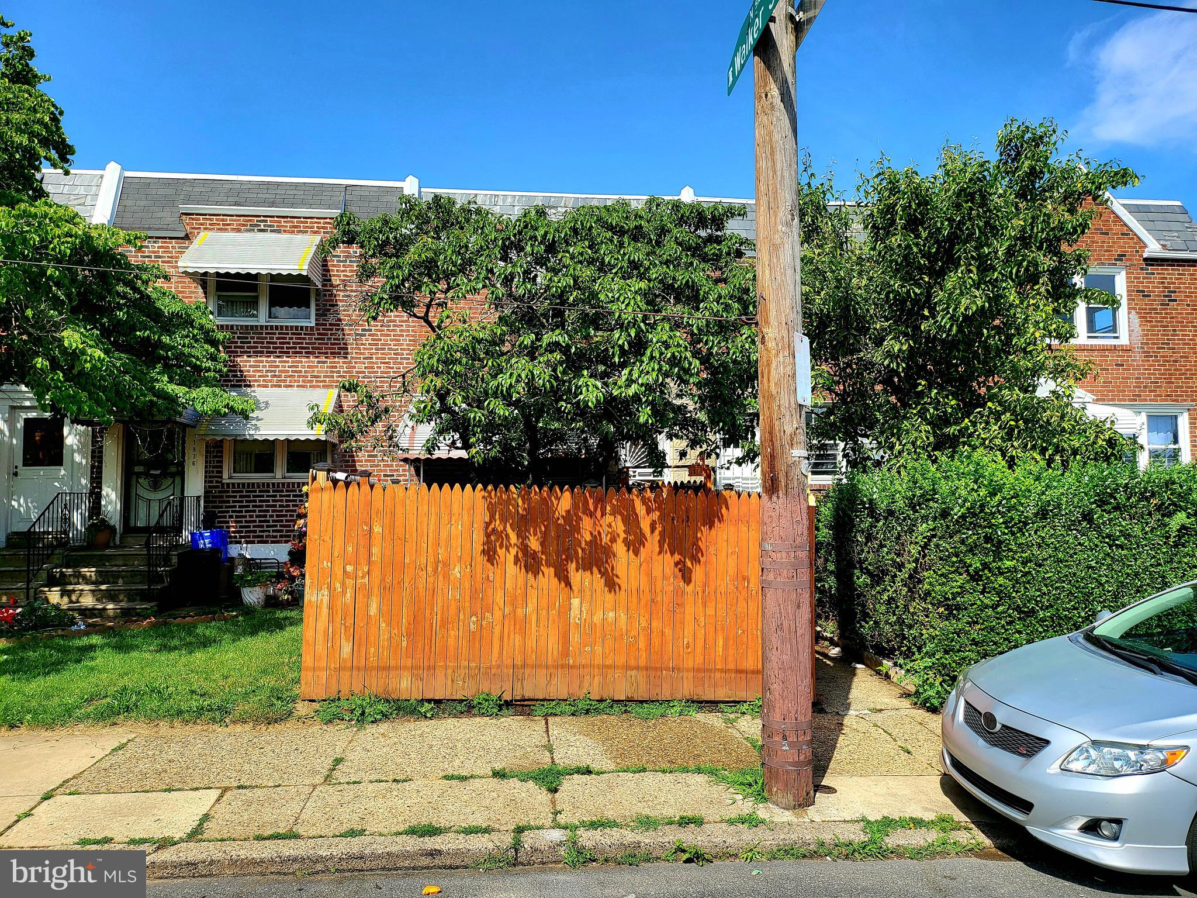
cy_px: 449
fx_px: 830
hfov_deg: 71.6
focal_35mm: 24
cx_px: 598
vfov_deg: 56.8
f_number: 1.8
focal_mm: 5
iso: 40
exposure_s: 1/2000
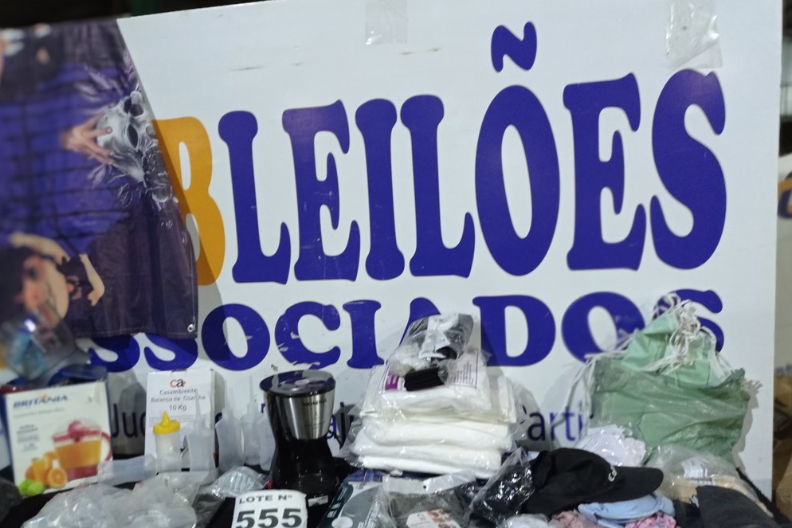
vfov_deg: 43.6
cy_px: 281
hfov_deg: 61.9
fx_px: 660
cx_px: 385
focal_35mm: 30
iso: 504
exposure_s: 1/24
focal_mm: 4.7
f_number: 1.79
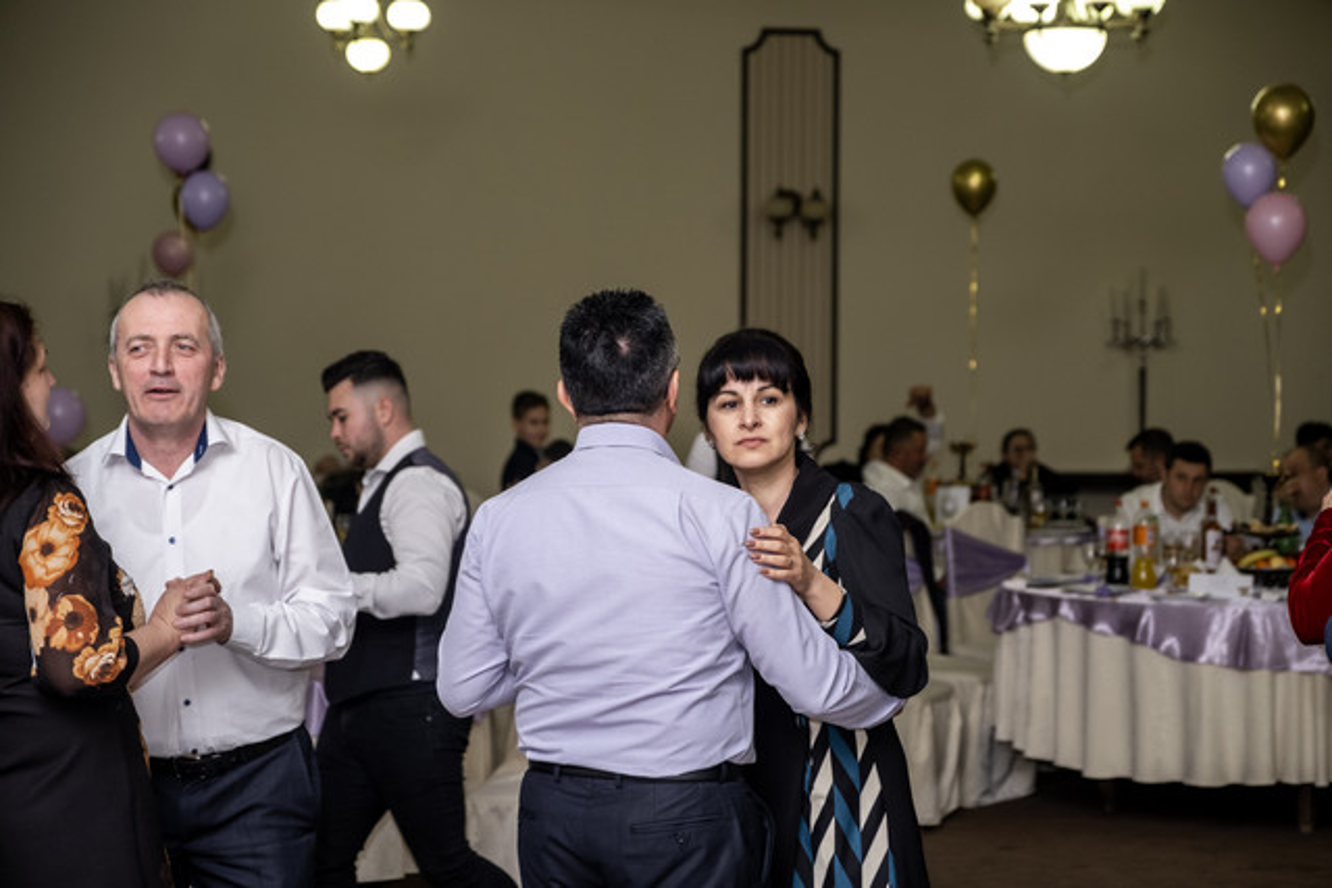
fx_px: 3071
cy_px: 444
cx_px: 666
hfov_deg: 24.5
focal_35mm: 83
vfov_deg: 16.5
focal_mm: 55
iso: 1000
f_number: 2.8
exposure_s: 1/160
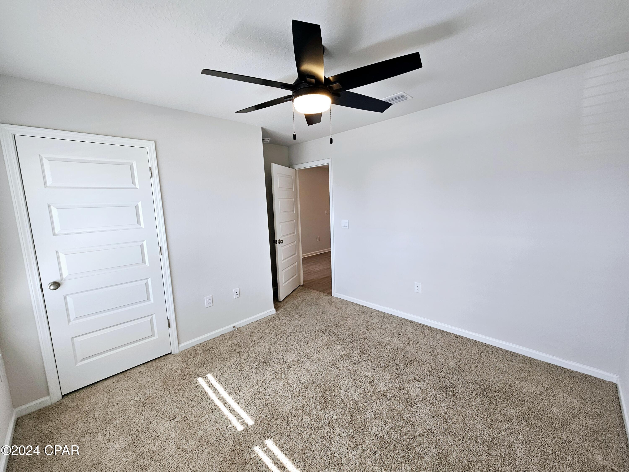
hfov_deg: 106.2
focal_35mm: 13
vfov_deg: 89.9
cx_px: 314
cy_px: 236
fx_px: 236
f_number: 2.2
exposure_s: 1/60.2
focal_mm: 2.2
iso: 50
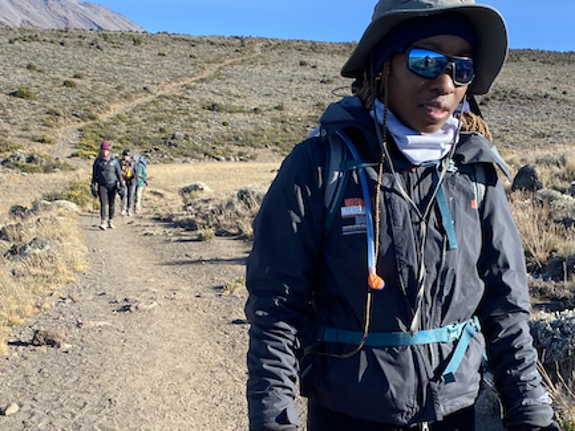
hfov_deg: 39.5
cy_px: 366
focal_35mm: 48
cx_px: 337
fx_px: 798
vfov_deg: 29.3
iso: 32
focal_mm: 4.2
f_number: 1.8
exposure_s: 1/1007
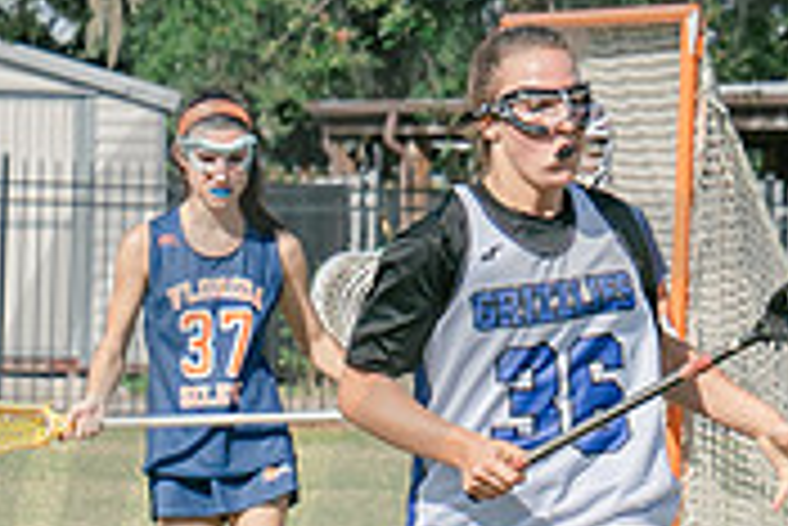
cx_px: 1191
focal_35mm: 468
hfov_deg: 4.4
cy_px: 342
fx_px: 10252
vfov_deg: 2.9
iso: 250
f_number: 5.6
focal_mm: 70
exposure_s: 1/1000
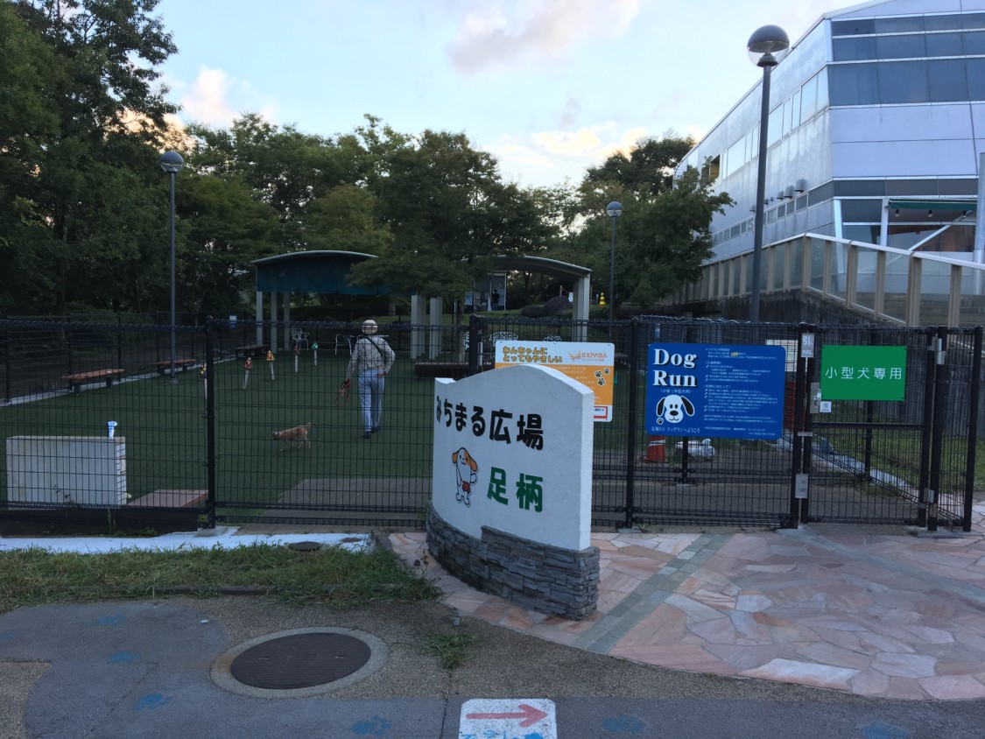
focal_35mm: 29
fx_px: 825
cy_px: 370
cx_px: 492
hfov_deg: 61.7
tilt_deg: -3.5
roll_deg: -1.4
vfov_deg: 48.2
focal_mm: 4.15
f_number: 2.2
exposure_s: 1/120
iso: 32
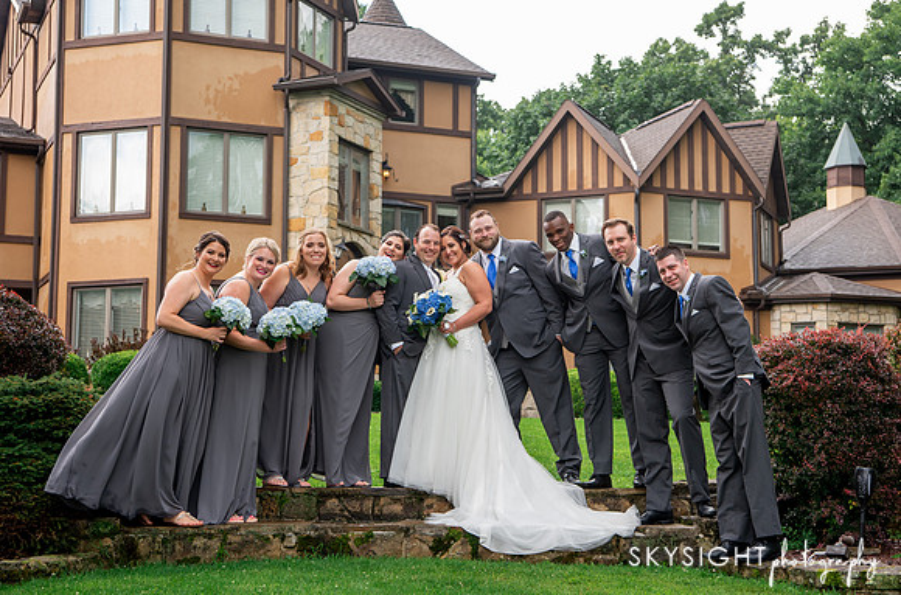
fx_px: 1525
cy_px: 288
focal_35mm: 61
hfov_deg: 32.9
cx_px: 466
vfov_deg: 22.1
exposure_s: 1/250
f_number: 5
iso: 400
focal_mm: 58
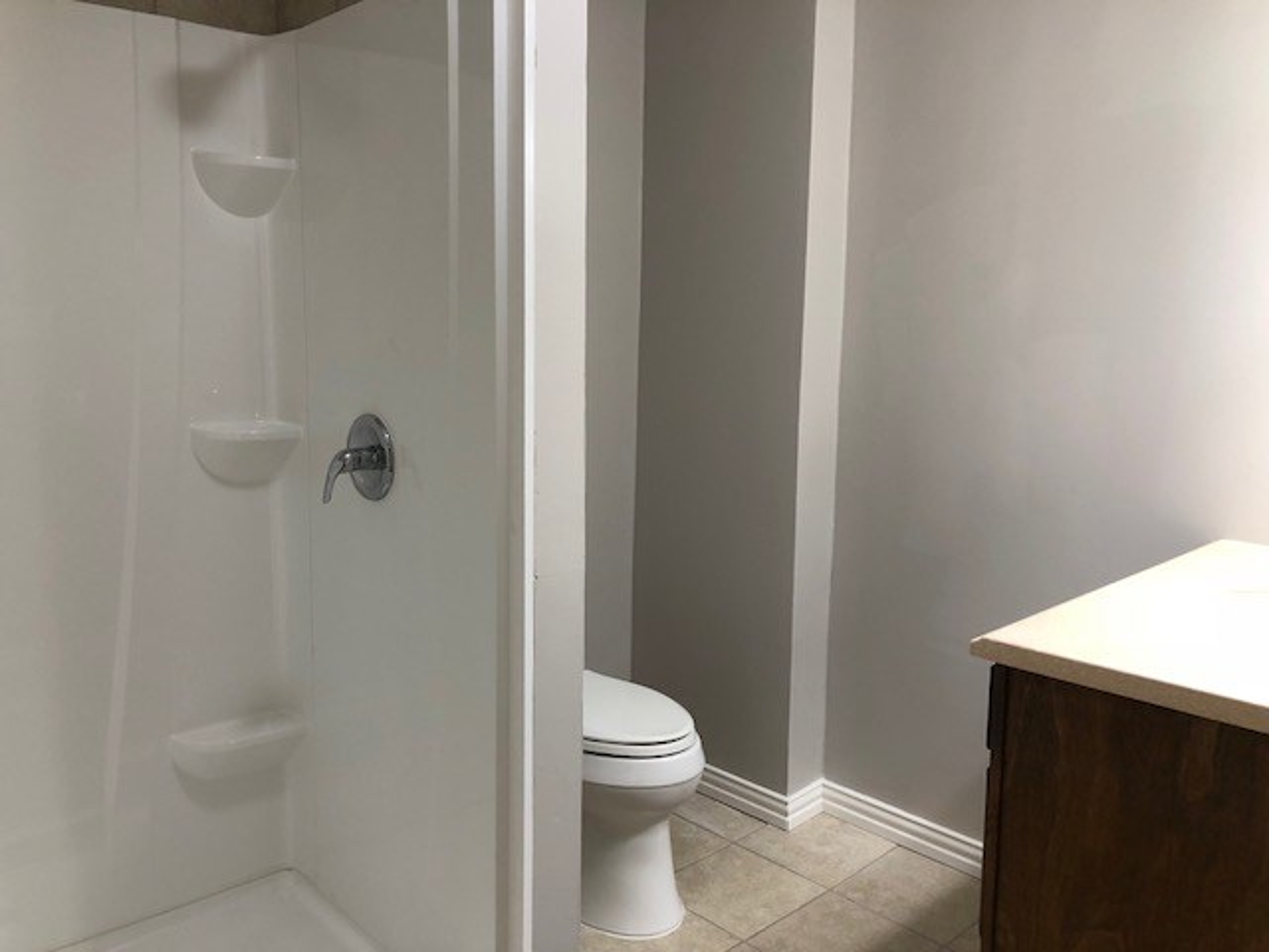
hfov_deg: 63.4
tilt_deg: -7.7
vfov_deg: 49.7
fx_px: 1026
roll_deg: -0.1
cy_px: 476
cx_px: 634
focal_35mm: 28
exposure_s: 1/24
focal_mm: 4
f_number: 1.8
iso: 40
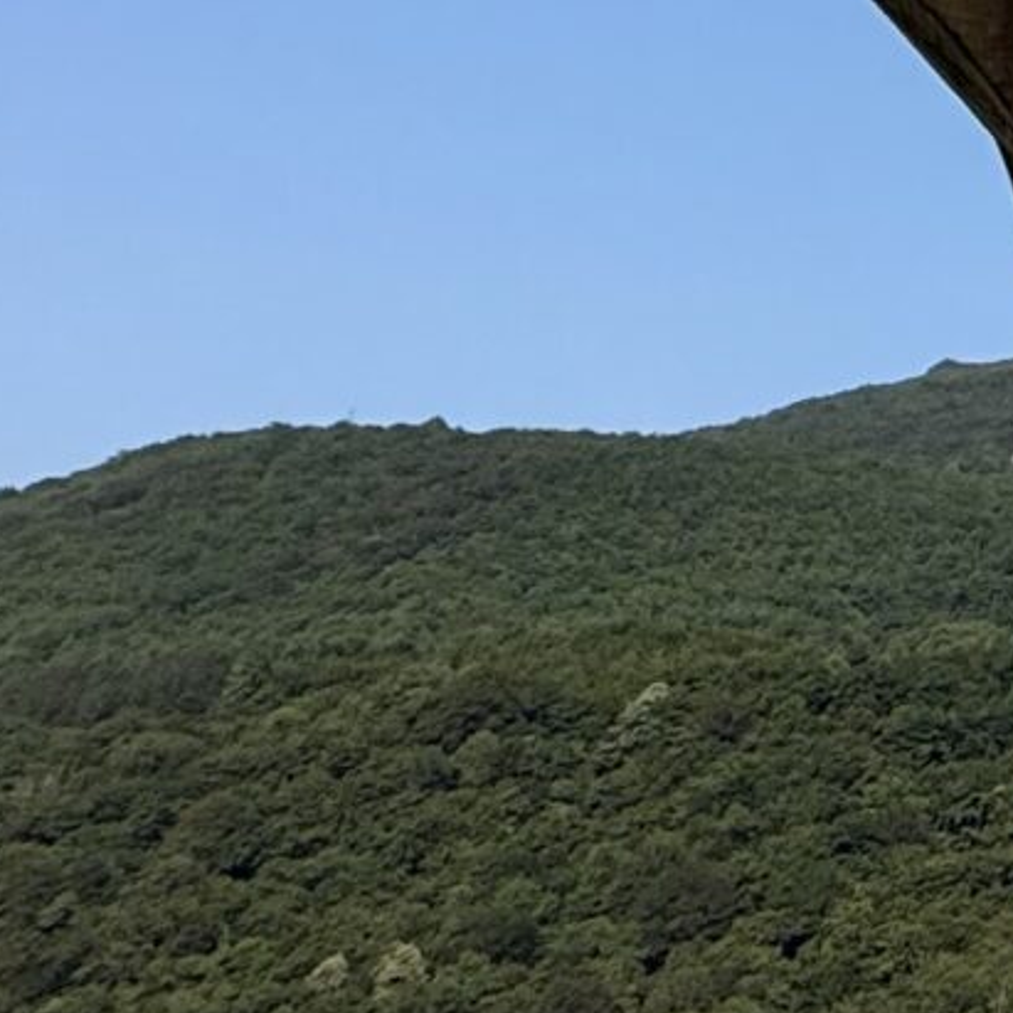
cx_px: 2585
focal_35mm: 77
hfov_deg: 13.7
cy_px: -279
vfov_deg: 20.6
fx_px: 2549
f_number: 2.2
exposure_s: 1/1901
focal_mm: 2.22
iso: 50
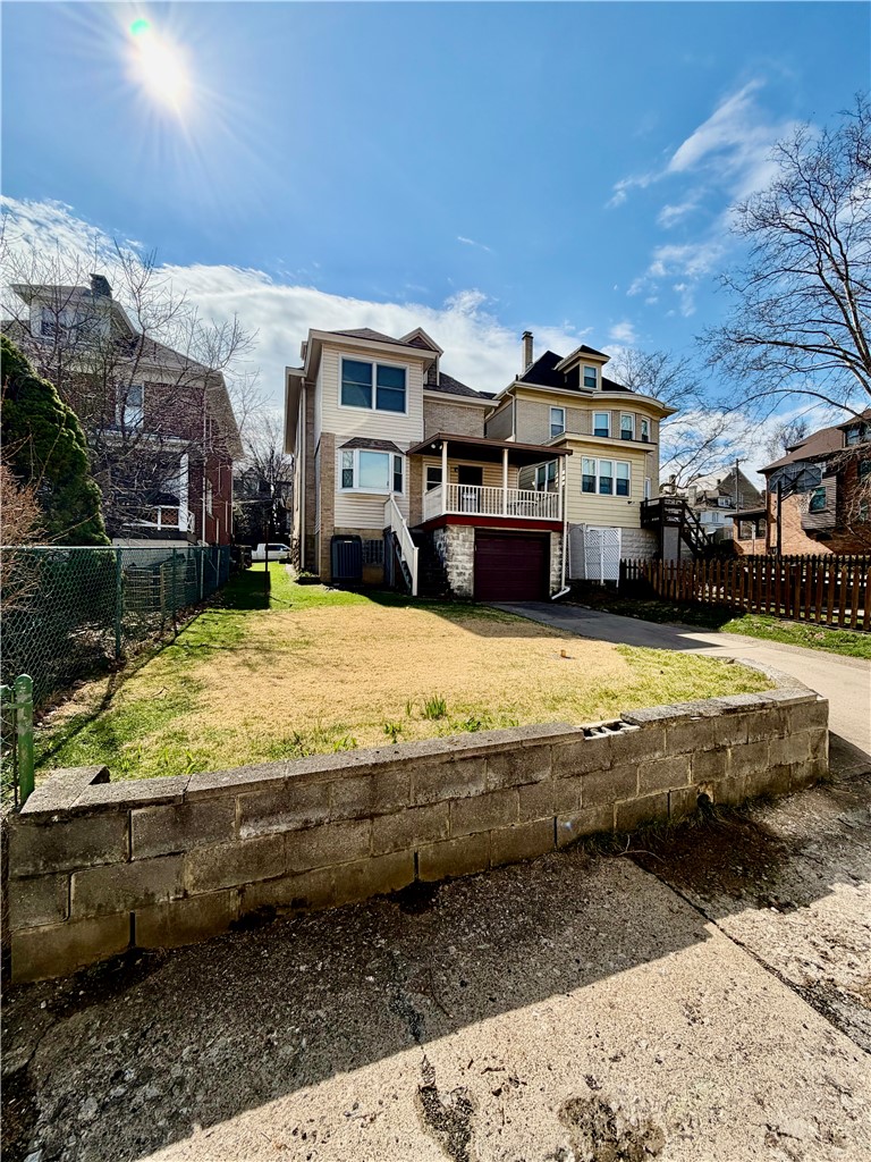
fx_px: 470
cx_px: 436
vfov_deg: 102.1
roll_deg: -0.7
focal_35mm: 14
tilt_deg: +0.7
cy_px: 581
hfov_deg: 85.7
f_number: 2.2
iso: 32
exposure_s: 1/1211
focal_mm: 2.22
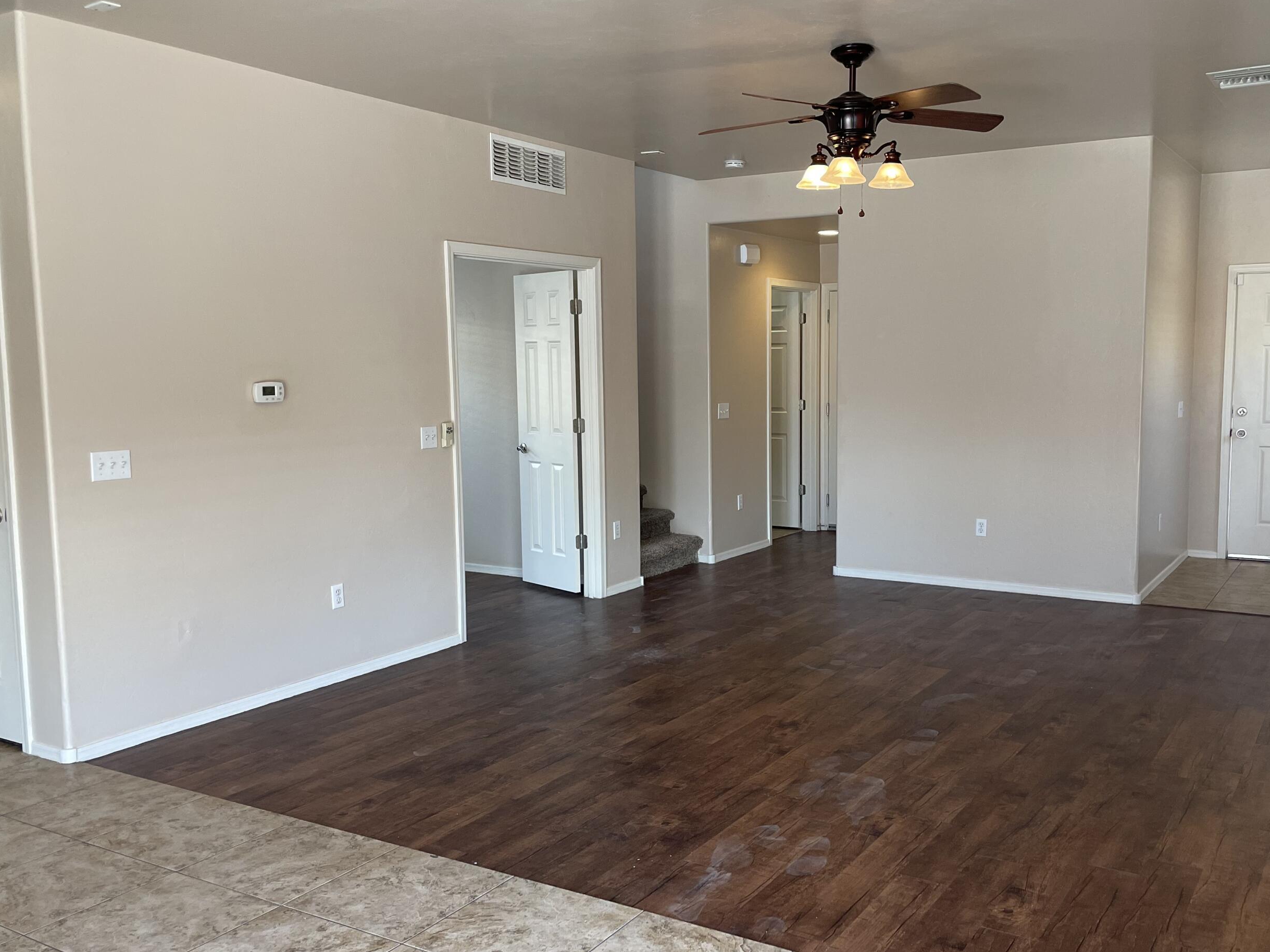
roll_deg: +0.9
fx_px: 1174
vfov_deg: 44.1
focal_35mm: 32
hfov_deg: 56.6
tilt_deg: -5.1
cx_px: 721
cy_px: 489
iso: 125
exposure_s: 1/120
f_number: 1.6
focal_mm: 4.2
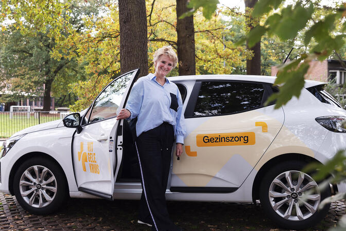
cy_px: 111
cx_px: 178
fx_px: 471
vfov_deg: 27.5
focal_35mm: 49
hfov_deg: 40.3
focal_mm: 38
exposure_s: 1/250
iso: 250
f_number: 4
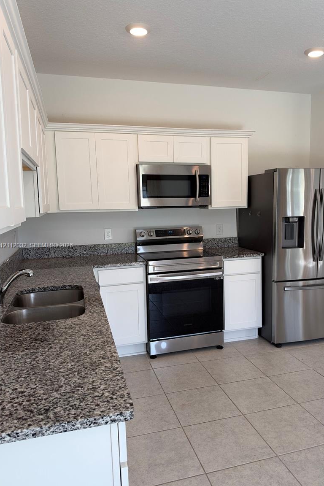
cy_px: 246
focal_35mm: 26
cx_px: 185
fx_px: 351
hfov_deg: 49.4
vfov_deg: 69.4
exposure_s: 1/130
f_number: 1.8
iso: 50
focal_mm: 6.93
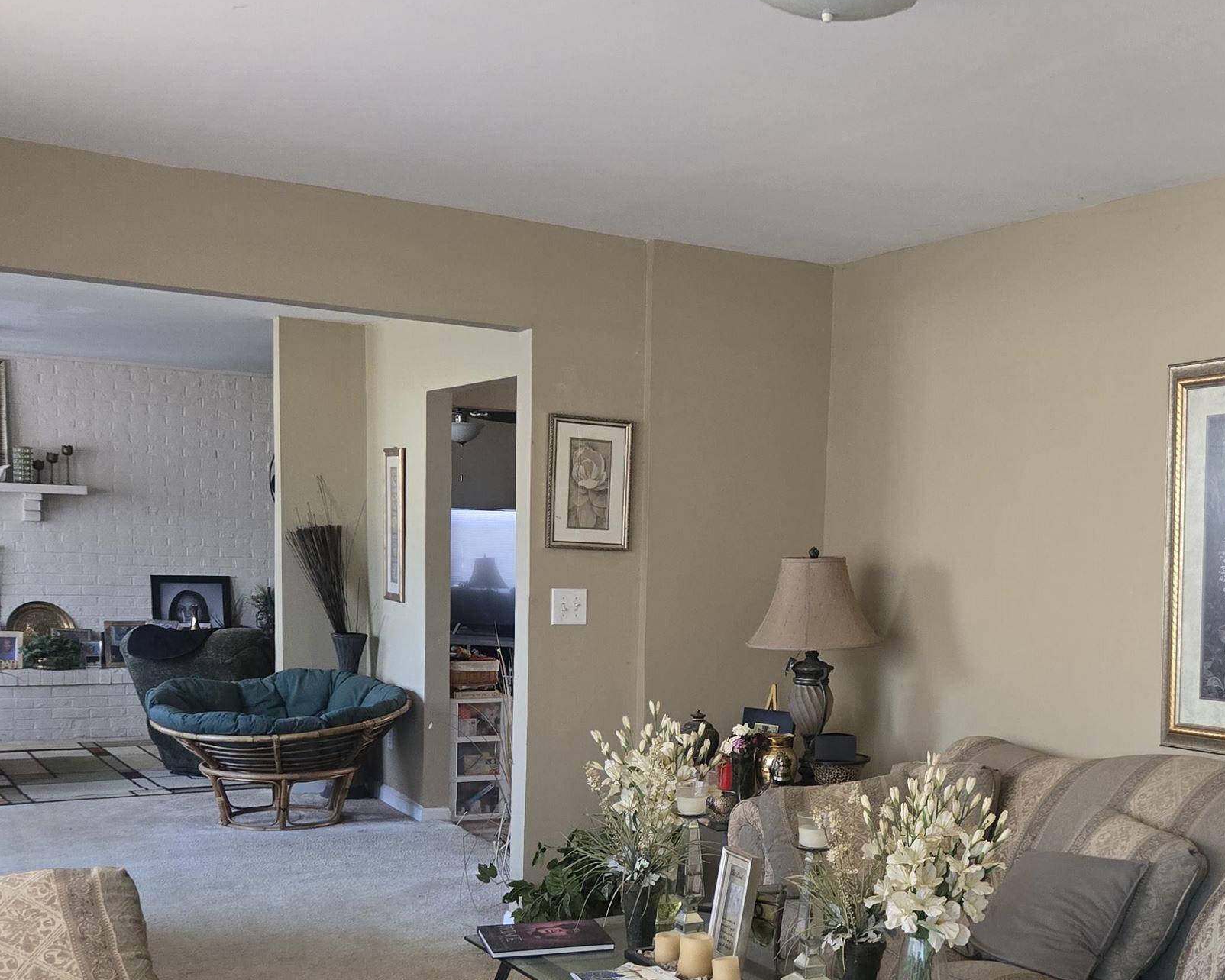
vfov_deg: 34.4
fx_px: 1559
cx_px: 842
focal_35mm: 43
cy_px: 687
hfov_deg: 42.2
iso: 640
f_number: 1.8
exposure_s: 1/60
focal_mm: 5.4
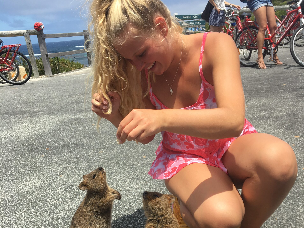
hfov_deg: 47.9
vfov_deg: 35.6
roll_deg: +6.1
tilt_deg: -22.3
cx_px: 153
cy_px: 182
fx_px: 343
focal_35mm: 39
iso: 25
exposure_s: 1/1508
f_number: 2.2
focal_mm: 4.15
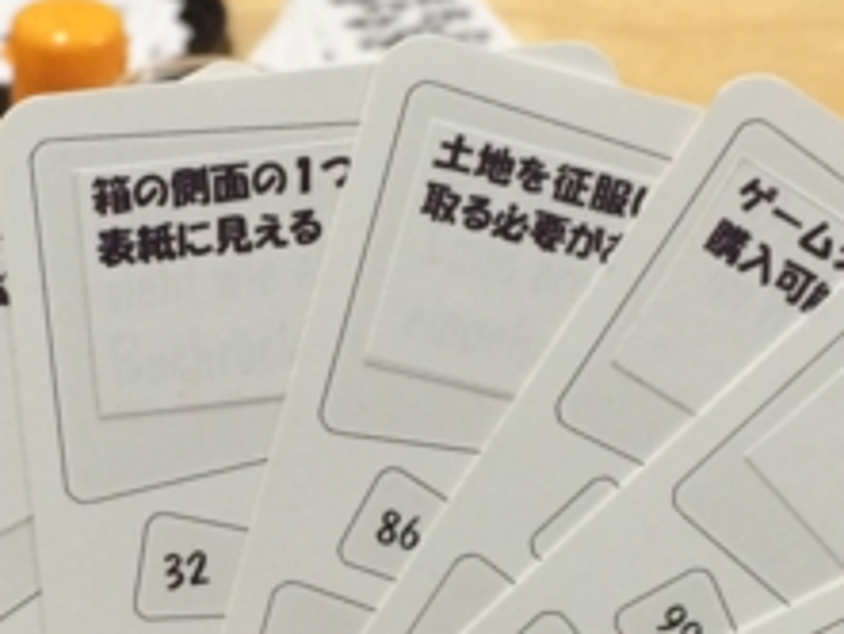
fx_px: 2049
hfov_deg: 23.0
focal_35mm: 84
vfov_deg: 17.6
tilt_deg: -33.3
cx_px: 176
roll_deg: +0.9
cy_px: 340
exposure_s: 1/30
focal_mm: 4.15
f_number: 2.2
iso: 320
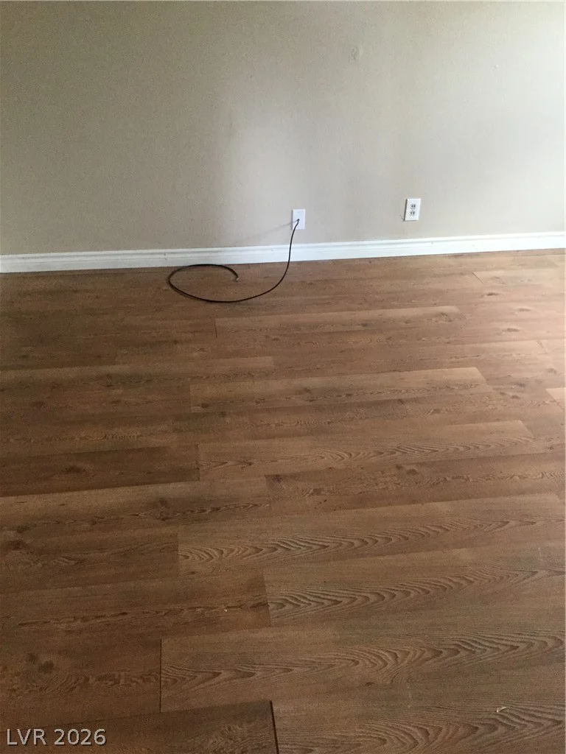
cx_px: 283
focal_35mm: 31
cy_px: 377
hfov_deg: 45.4
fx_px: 676
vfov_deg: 58.4
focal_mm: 3.3
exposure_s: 1/30
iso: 200
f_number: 2.4
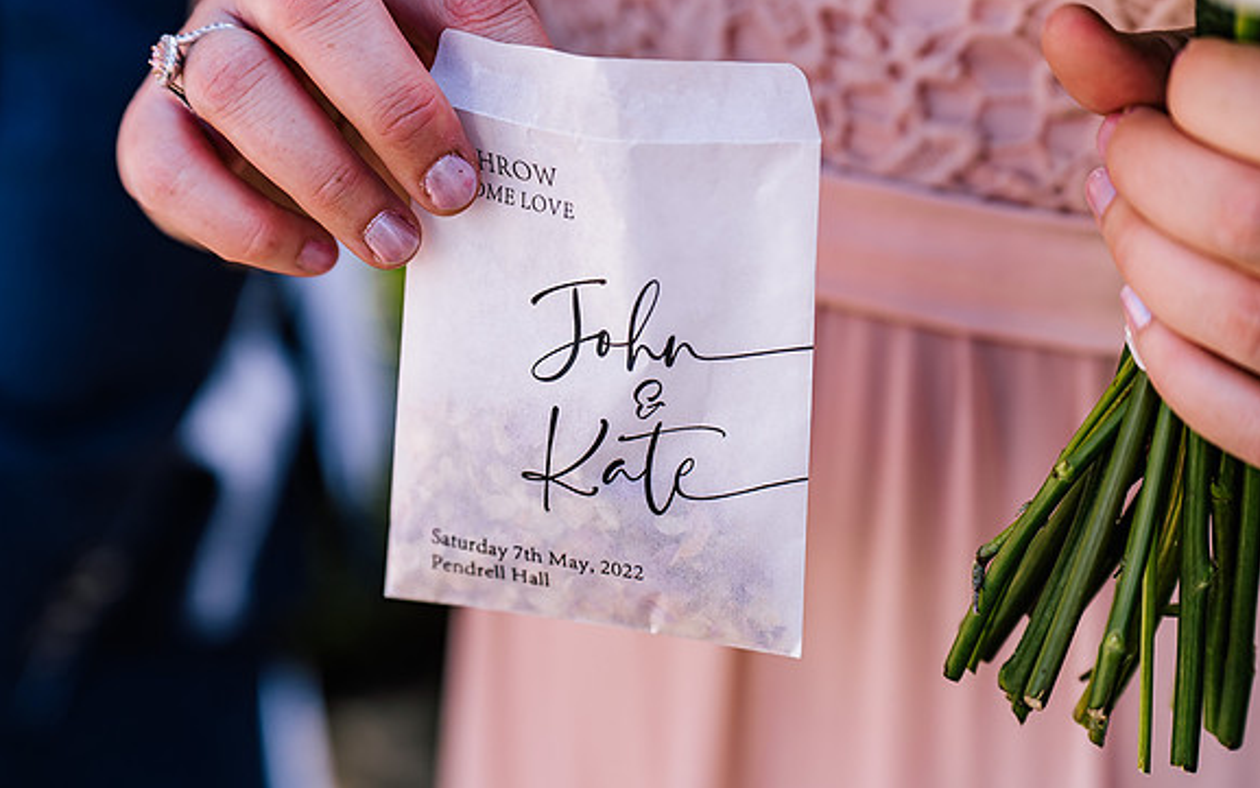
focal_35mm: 84
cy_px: 396
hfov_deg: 24.6
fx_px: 2885
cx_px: 631
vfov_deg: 15.6
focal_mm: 82
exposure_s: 1/400
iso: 160
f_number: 3.5
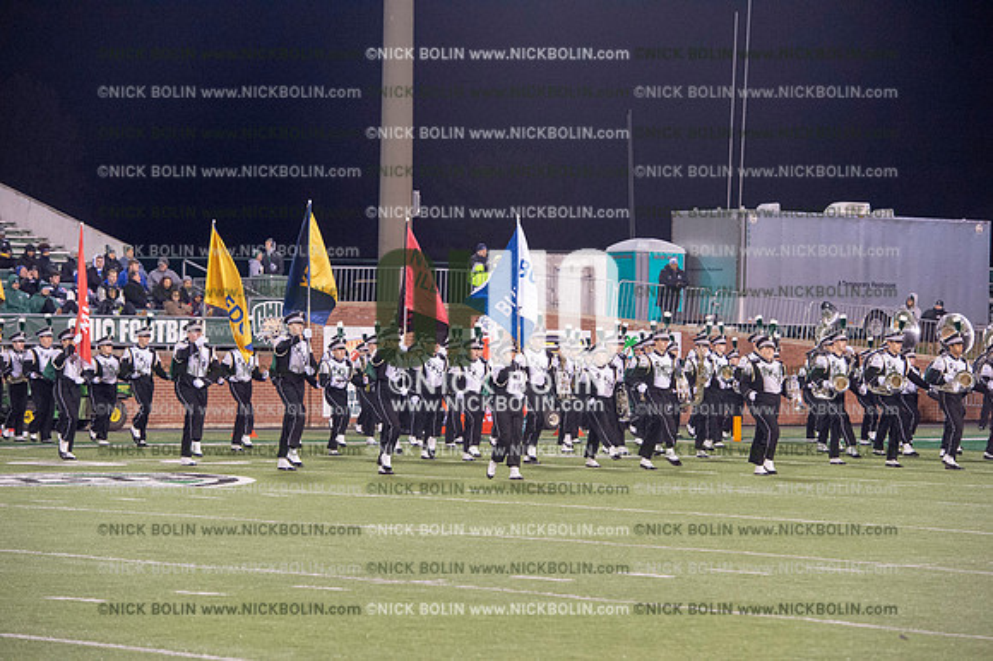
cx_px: 496
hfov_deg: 14.2
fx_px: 3997
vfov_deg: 9.5
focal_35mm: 145
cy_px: 330
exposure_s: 1/400
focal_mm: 145
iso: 6400
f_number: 5.6
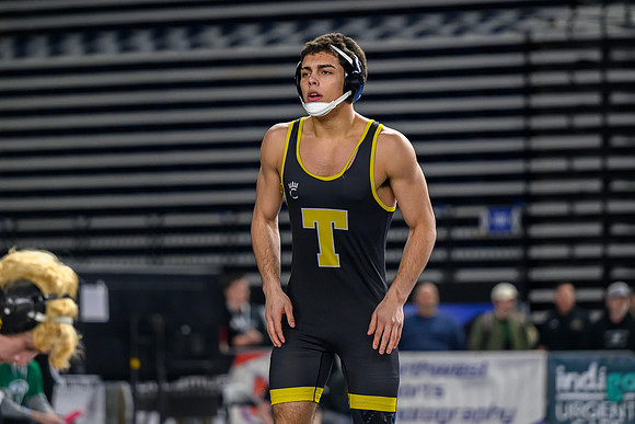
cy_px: 176
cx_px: 319
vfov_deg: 8.1
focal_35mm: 171
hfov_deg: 12.0
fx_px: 3009
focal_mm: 135
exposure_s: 1/800
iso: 3200
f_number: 2.8
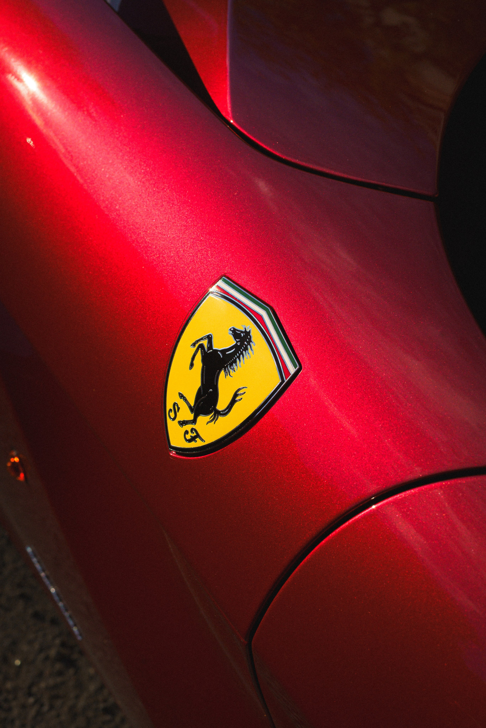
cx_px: 243
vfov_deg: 39.6
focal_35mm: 50
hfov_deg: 27.0
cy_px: 364
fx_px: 1012
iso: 1000
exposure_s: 1/1600
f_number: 8
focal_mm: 50
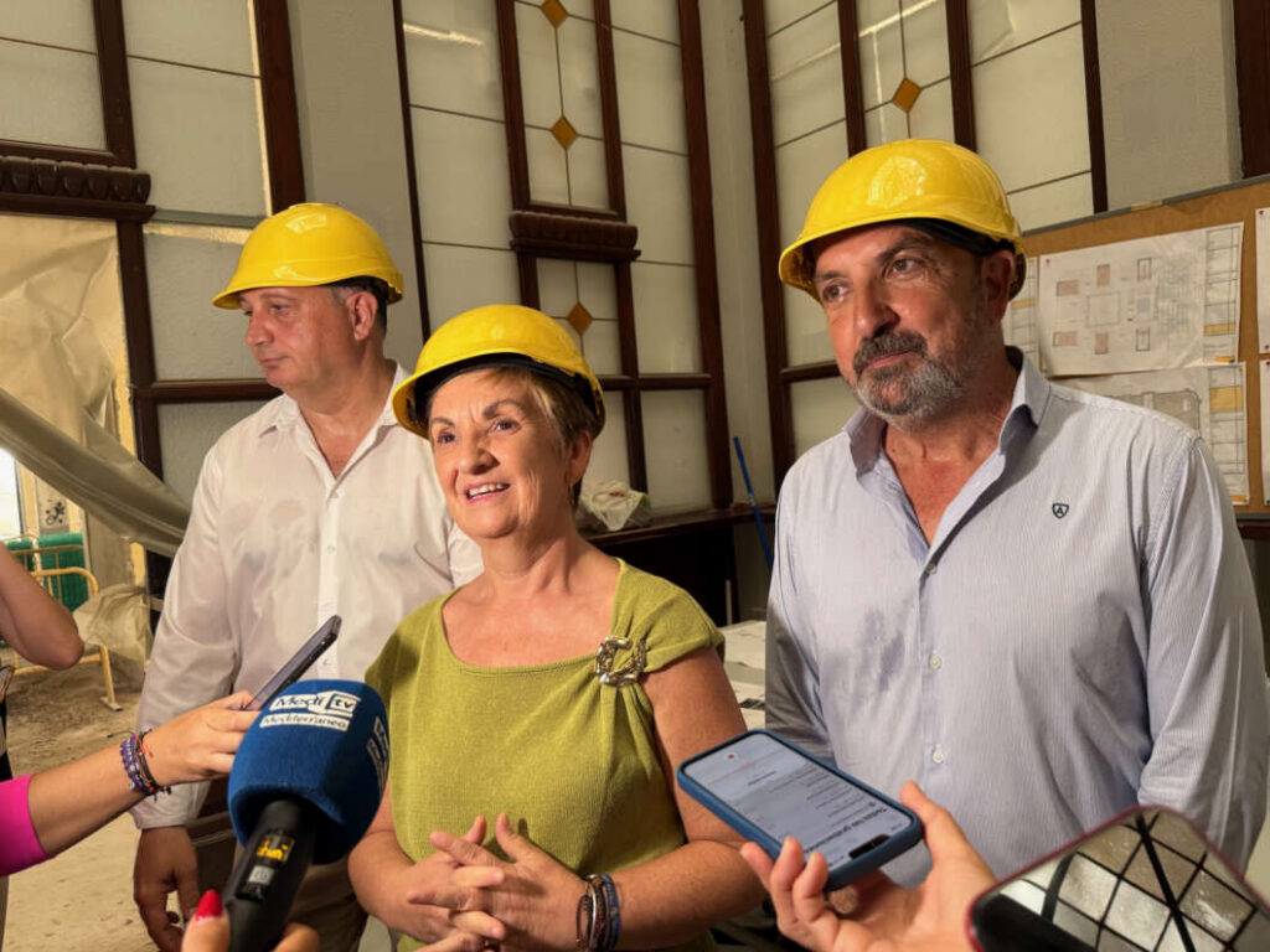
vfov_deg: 56.8
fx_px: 881
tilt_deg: -2.4
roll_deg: +2.1
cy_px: 476
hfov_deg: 71.6
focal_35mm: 24
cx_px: 635
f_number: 1.78
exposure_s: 1/121
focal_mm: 6.76
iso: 200
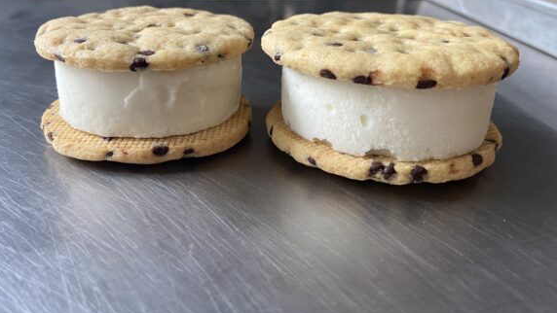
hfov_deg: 59.3
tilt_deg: -20.6
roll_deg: +0.0
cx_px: 243
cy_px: 94
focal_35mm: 33
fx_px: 487
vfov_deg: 35.2
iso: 160
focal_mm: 4.25
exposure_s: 1/50
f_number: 1.8
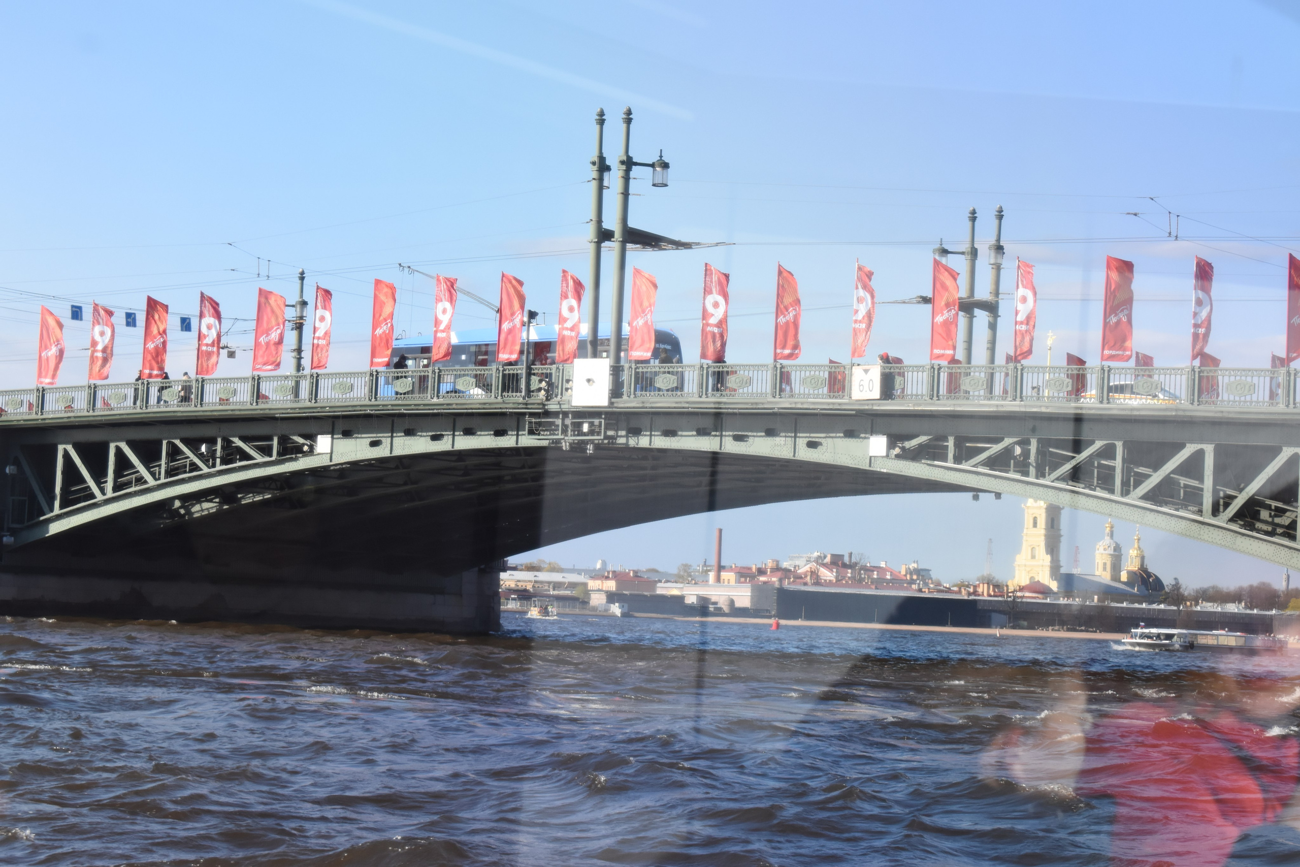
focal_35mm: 82
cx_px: 650
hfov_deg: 24.6
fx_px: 2979
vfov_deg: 16.6
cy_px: 434
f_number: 10
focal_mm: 55
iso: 800
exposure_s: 1/400
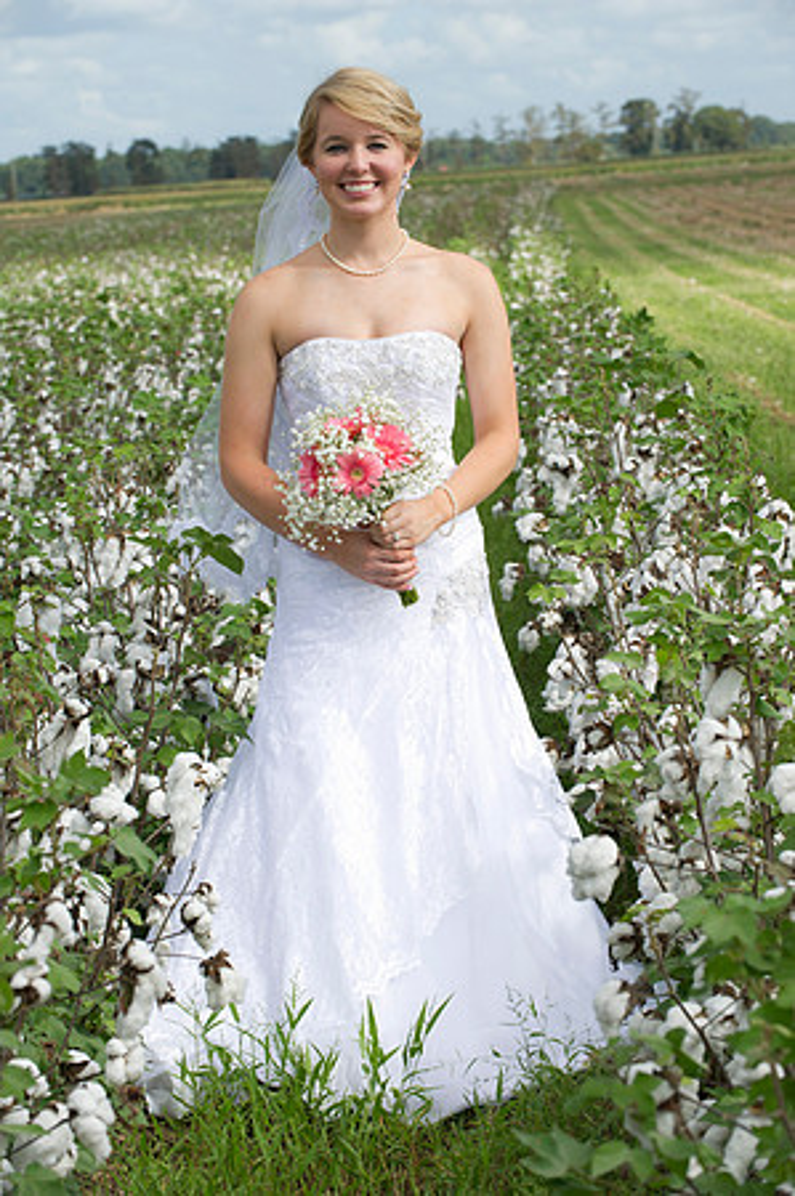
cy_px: 598
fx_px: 3652
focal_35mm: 110
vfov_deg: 18.6
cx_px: 398
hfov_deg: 12.4
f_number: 8
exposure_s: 1/250
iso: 250
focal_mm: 110
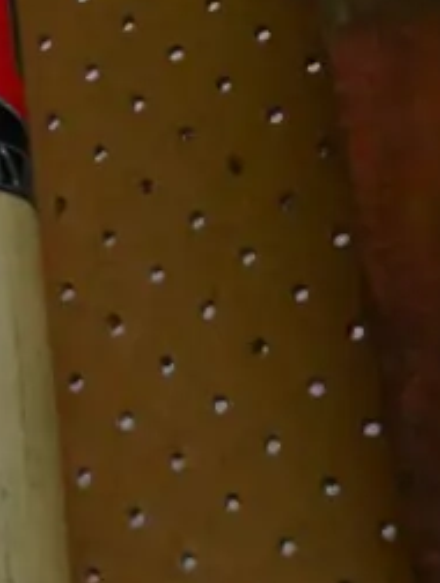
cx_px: -191
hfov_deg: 9.9
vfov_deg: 12.9
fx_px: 2466
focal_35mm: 146
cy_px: -229
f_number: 4.2
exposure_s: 1/25
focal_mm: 18
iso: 3200
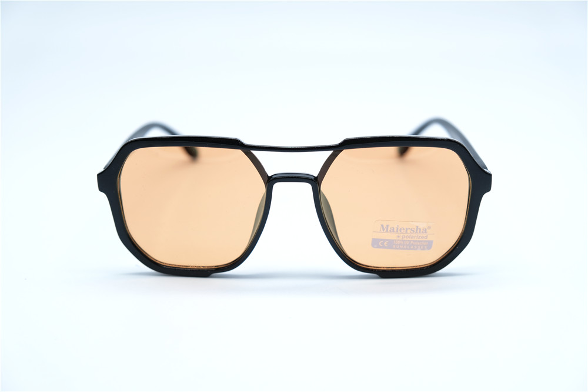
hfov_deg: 38.9
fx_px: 833
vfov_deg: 26.5
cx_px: 294
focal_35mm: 51
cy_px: 196
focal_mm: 34.3
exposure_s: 1/200
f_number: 4
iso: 160
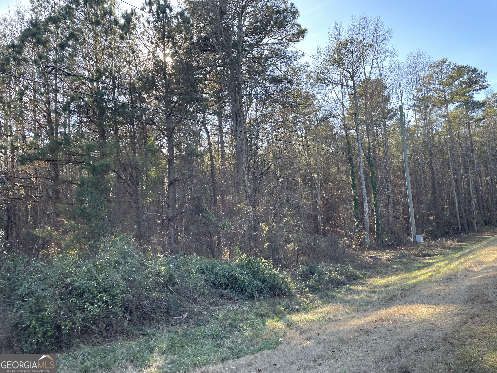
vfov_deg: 53.1
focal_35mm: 26
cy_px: 186
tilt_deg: +6.7
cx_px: 248
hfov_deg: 67.3
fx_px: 373
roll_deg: +3.9
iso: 32
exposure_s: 1/287
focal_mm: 4.2
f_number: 1.6
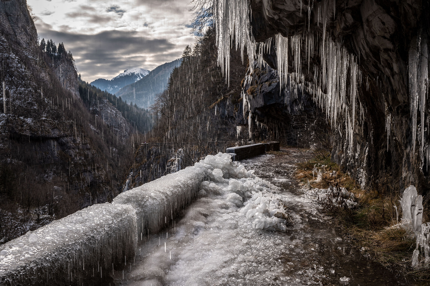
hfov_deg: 62.0
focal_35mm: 30
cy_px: 143
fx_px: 358
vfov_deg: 43.6
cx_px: 215
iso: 100
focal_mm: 30
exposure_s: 1/125
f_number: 11
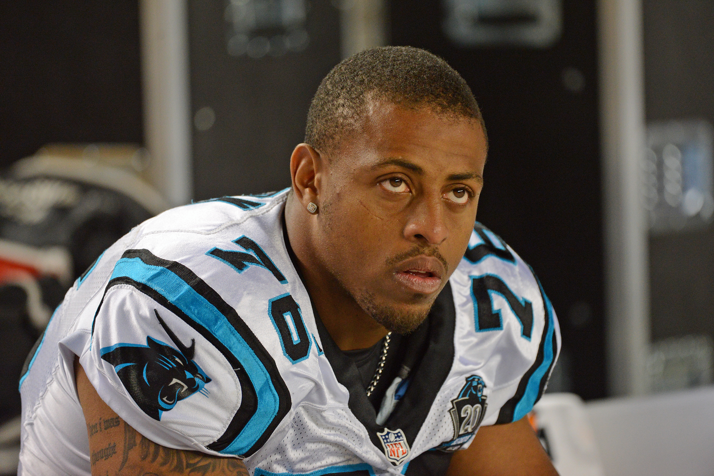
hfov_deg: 5.4
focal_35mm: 380
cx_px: 357
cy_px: 238
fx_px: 7534
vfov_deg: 3.6
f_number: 4
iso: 3200
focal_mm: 380
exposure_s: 1/1000
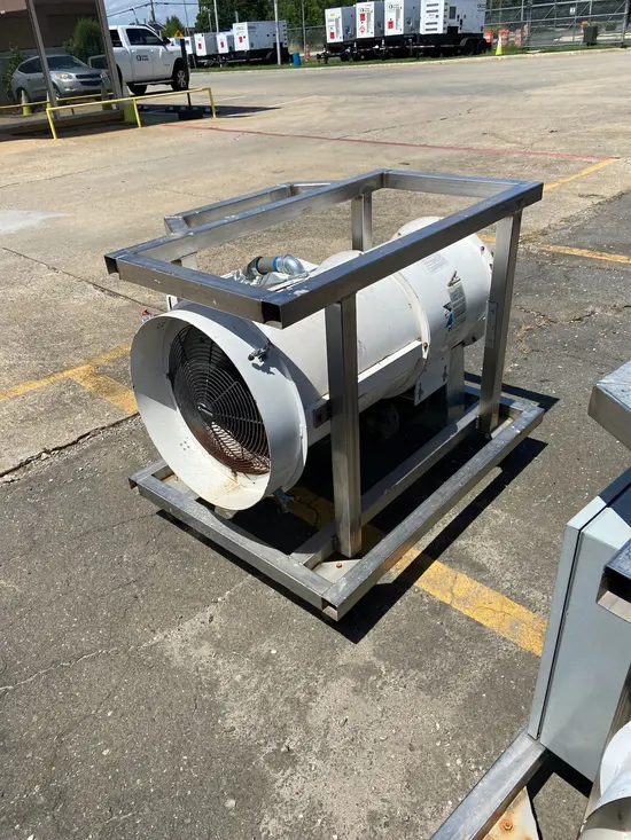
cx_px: 316
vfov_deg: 67.3
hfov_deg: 53.1
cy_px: 420
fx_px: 632
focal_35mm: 26
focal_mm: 4.25
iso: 32
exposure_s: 1/4115
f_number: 1.8
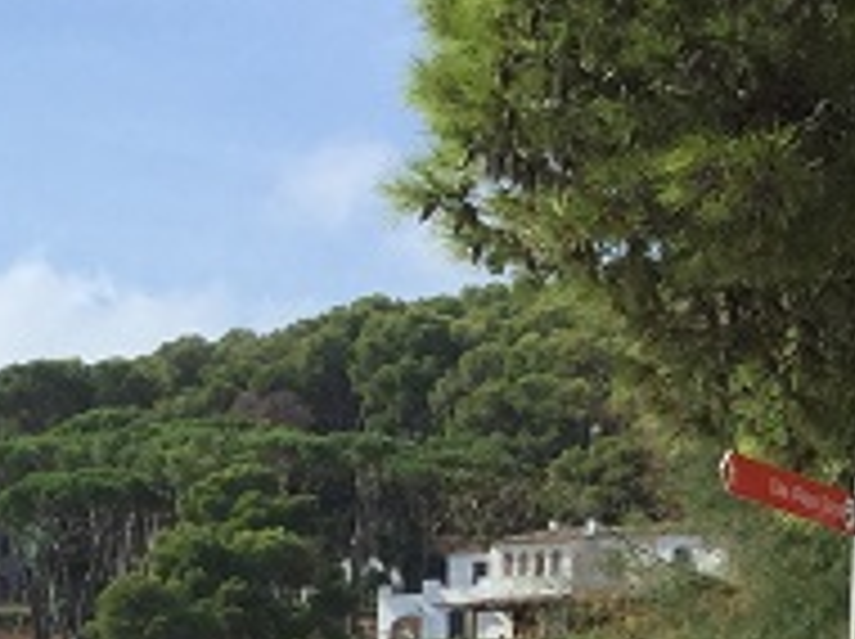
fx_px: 3626
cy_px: 1343
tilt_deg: -6.3
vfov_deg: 9.3
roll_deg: -3.6
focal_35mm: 147
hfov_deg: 13.4
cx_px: 450
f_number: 2.4
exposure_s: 1/1294
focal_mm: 3.3
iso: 25
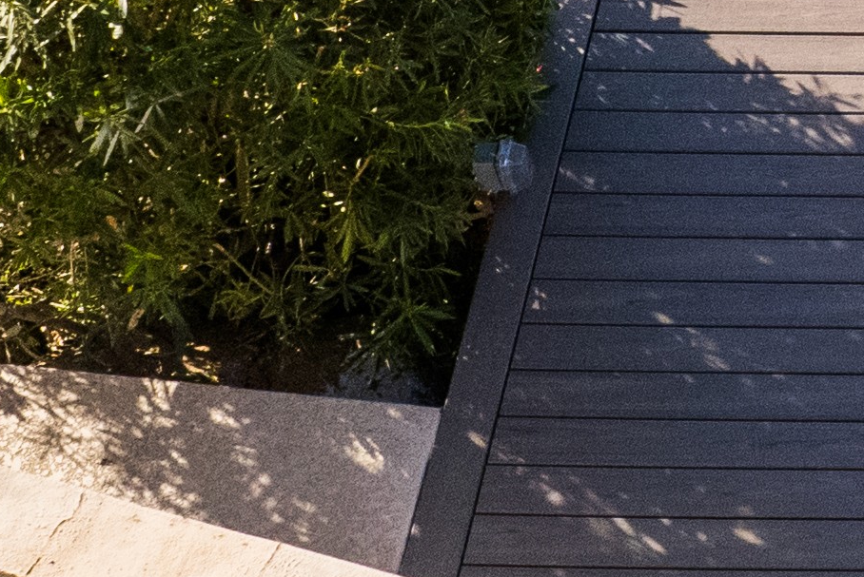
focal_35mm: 132
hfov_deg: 14.1
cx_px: 1439
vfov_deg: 10.0
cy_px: -382
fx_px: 3170
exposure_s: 1/50
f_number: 2.8
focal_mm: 8.38
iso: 400
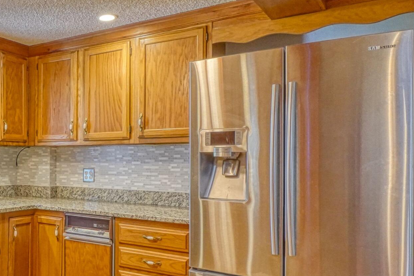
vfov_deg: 36.7
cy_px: 166
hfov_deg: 48.1
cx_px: 47
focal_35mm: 36
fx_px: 414
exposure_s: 1/30
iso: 10000
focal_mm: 10
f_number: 11
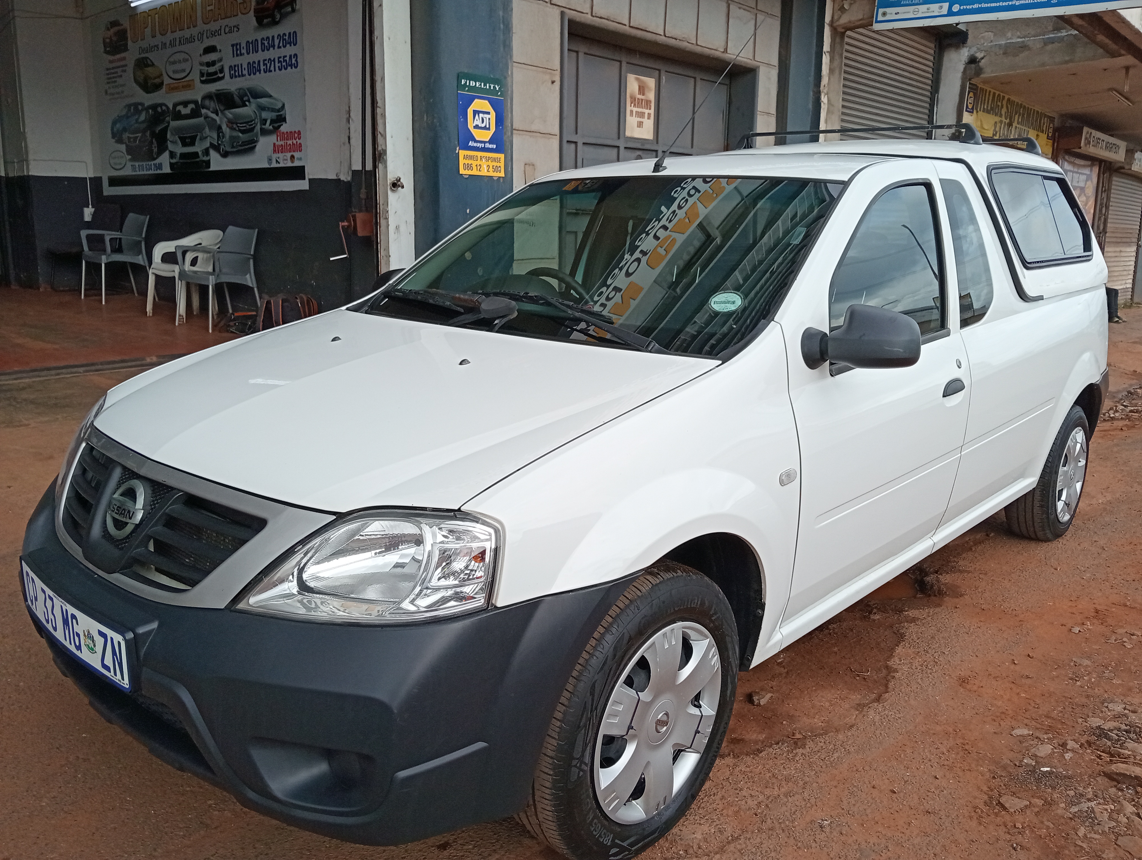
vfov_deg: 49.9
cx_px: 571
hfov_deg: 63.4
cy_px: 430
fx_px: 925
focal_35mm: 28
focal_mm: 3.98
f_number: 1.8
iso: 100
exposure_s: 1/766
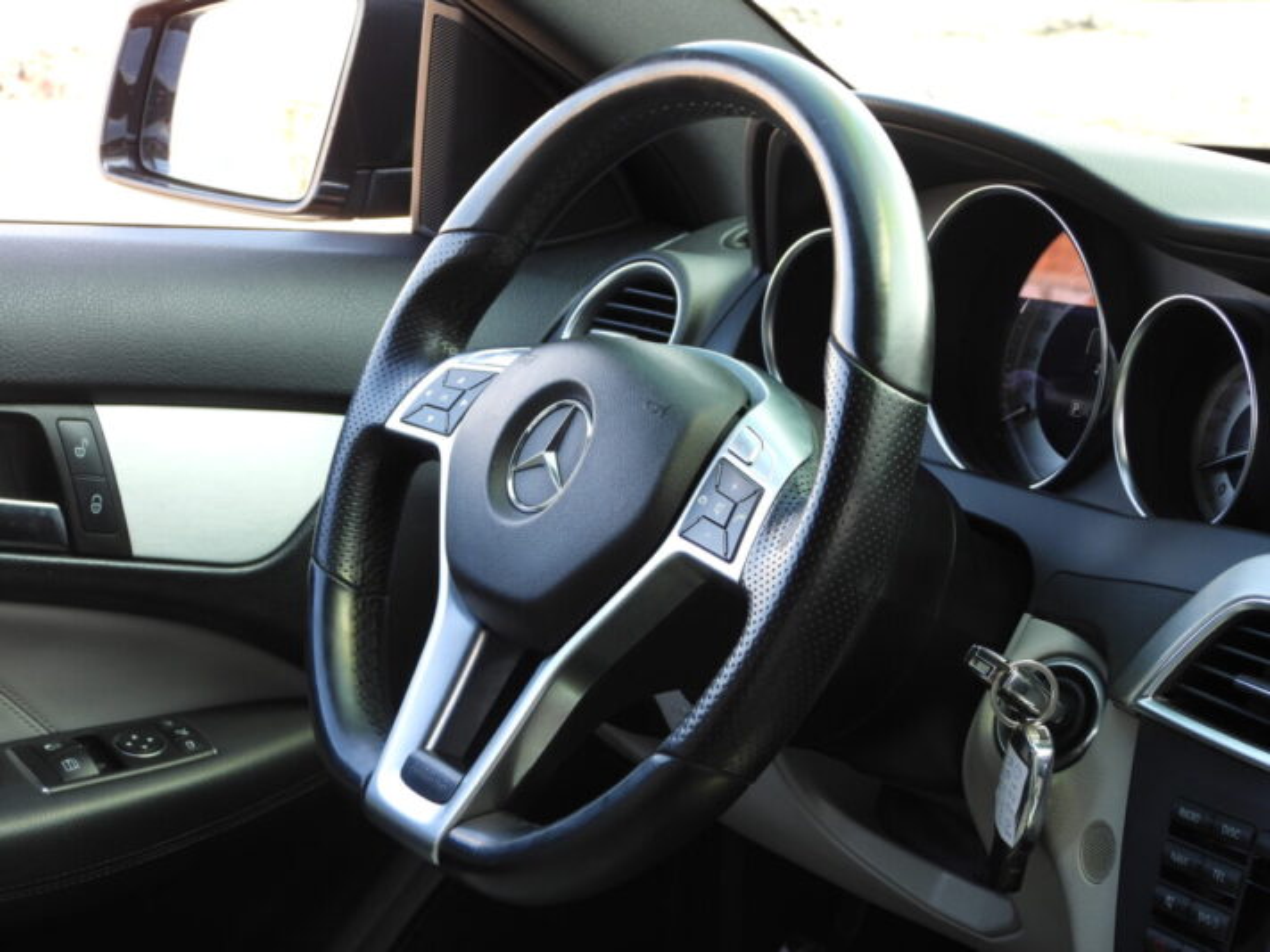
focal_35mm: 80
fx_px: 2935
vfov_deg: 18.4
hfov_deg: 24.4
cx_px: 635
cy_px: 476
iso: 140
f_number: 3.5
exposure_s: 1/60
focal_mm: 14.4
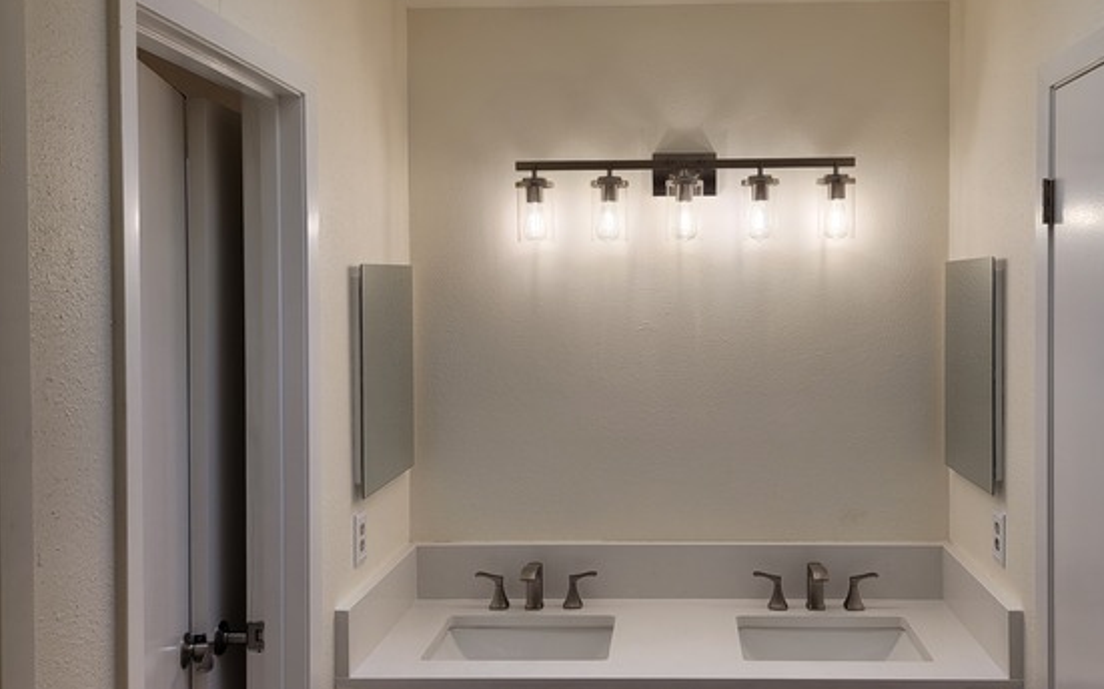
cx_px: 639
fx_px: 963
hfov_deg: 59.4
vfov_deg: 39.3
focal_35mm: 32
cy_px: 302
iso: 40
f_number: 1.8
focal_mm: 5.4
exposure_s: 1/289
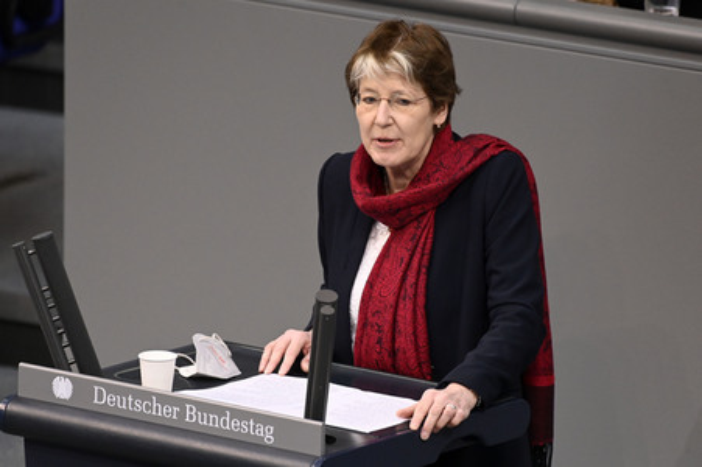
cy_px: 234
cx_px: 351
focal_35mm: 440
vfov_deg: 3.1
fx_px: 8573
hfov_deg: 4.7
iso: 8000
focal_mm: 440
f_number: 5.6
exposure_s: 1/320
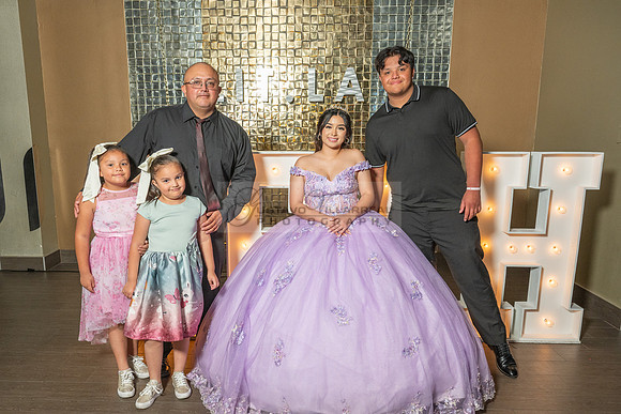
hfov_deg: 61.3
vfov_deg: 43.1
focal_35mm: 30
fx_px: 522
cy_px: 244
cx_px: 276
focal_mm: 24
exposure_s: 1/125
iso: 640
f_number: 5.6
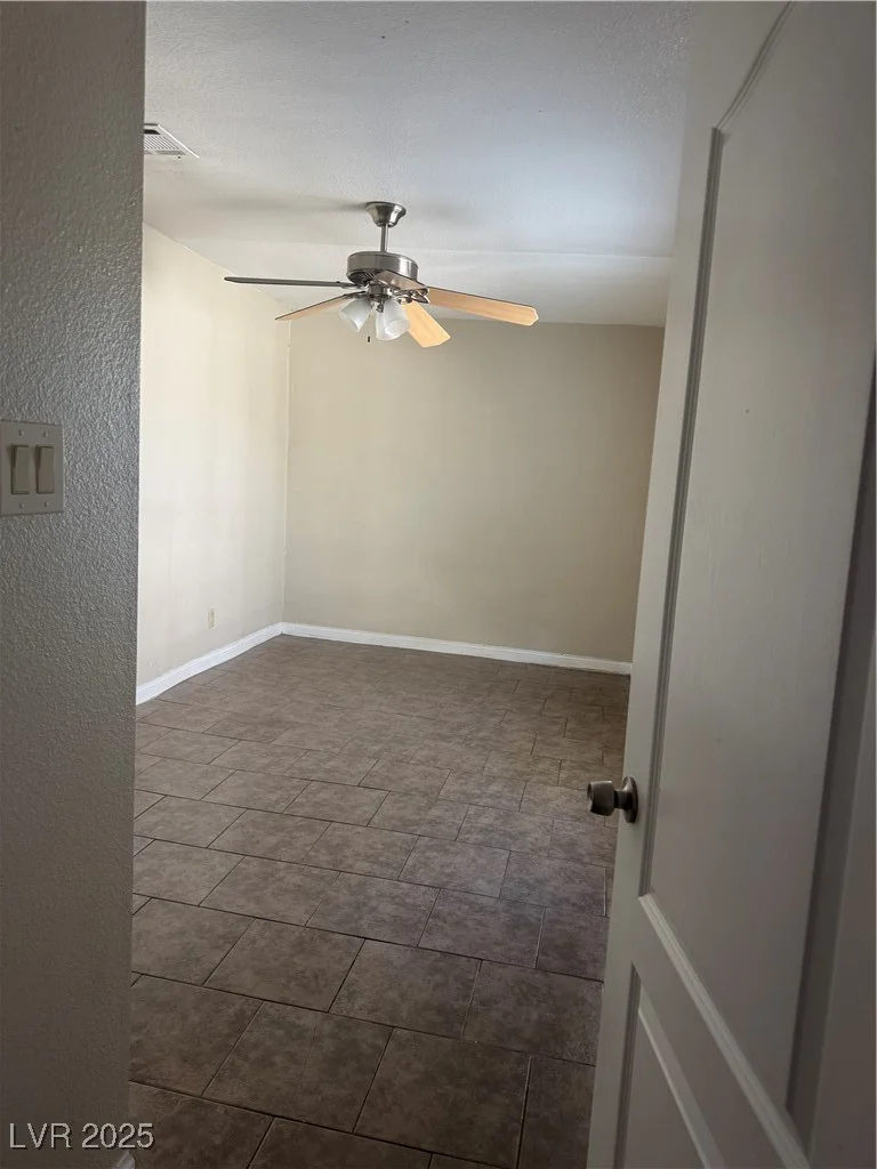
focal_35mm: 24
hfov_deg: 56.8
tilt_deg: -7.1
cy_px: 584
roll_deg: -2.7
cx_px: 438
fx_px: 811
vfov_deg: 71.6
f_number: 1.78
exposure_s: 1/77
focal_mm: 6.76
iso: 200
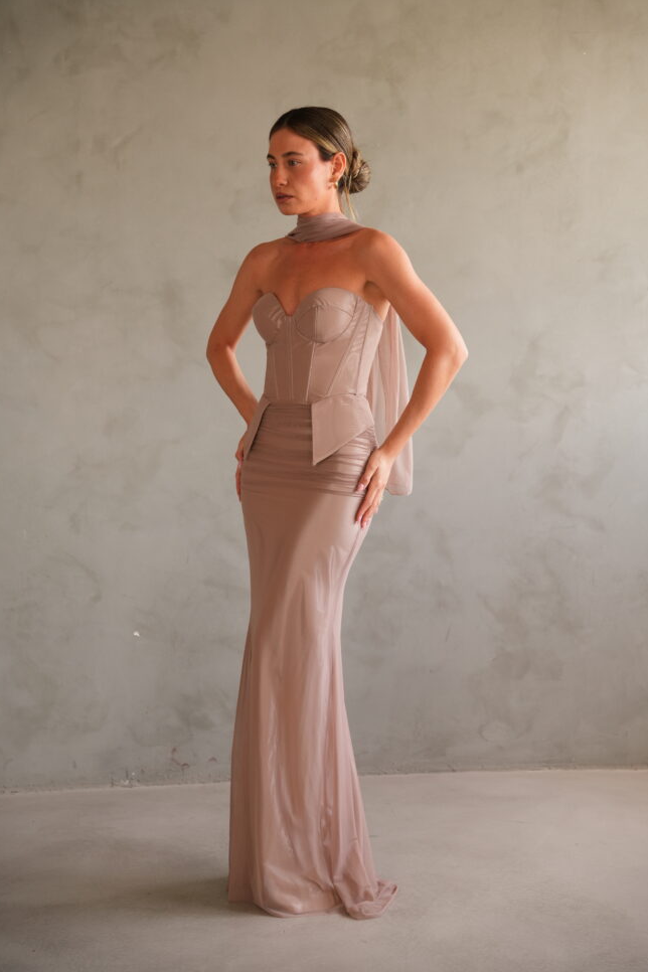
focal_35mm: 71
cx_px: 323
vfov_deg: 28.5
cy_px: 483
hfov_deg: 19.2
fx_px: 1917
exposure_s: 1/100
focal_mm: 70
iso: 500
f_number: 4.5
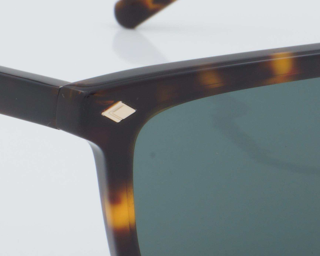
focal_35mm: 245
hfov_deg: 7.9
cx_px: 188
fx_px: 2320
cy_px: 125
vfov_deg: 6.3
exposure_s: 1/3
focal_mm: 50
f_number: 32
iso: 100
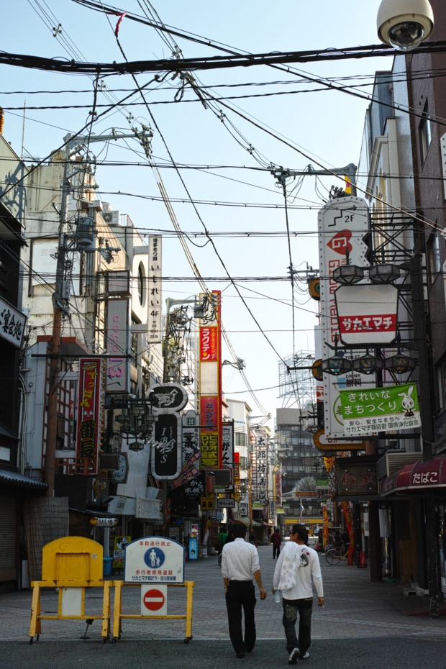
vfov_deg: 43.6
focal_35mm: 45
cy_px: 334
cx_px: 223
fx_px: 836
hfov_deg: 29.9
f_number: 5.6
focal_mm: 30
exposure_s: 1/250
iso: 100
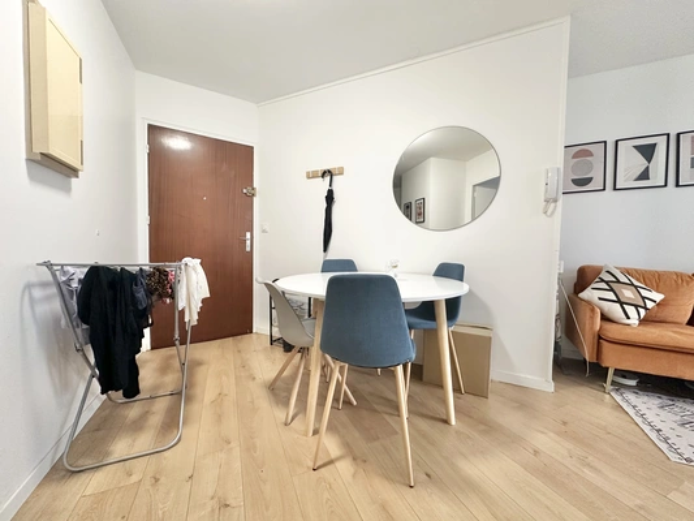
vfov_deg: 85.7
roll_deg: -0.7
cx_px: 347
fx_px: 281
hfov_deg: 102.1
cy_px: 260
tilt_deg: -2.1
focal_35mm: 14
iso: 250
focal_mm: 2.22
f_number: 2.2
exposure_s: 1/50
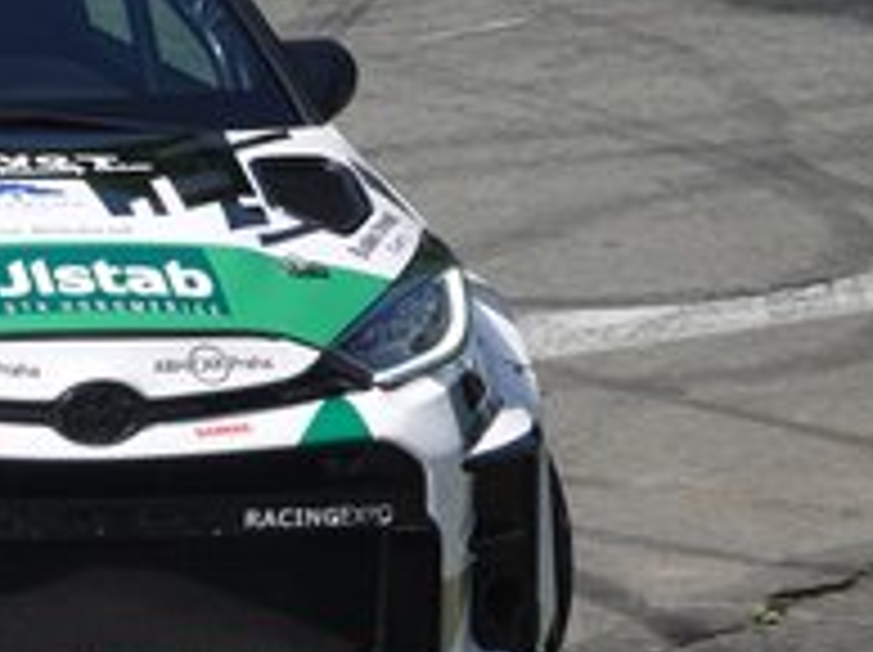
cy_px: 274
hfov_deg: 2.8
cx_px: -108
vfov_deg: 2.1
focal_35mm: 714
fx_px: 17985
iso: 100
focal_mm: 117.29
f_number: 4.5
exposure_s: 1/800
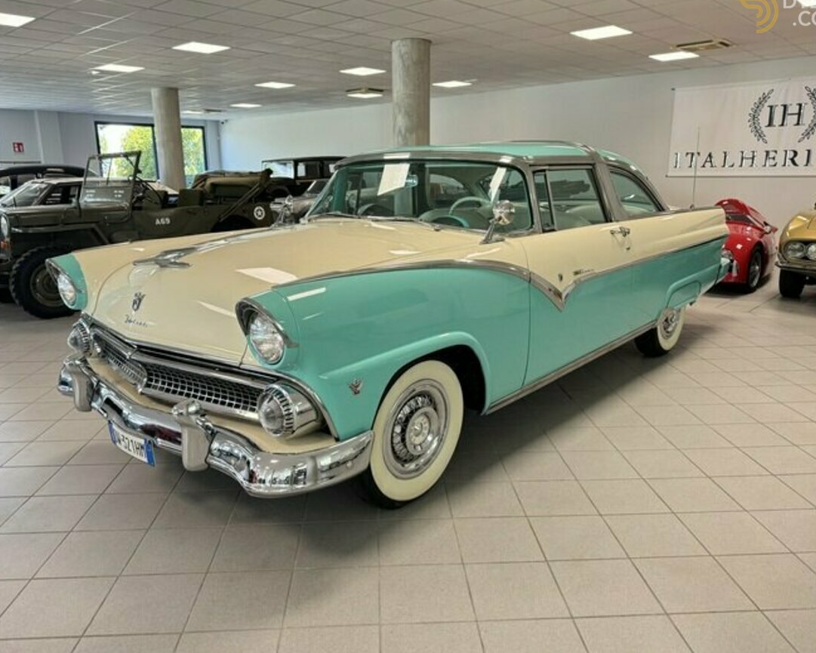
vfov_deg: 54.9
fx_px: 628
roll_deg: +0.5
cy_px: 321
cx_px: 399
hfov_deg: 66.0
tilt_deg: -12.8
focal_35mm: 26
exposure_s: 1/121
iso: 200
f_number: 1.78
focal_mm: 6.76
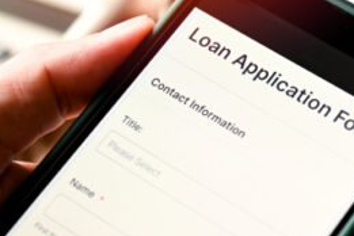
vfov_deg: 7.8
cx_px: 300
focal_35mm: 177
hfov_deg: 11.6
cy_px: 77
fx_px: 1740
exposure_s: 1/100
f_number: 4
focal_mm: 86
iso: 400
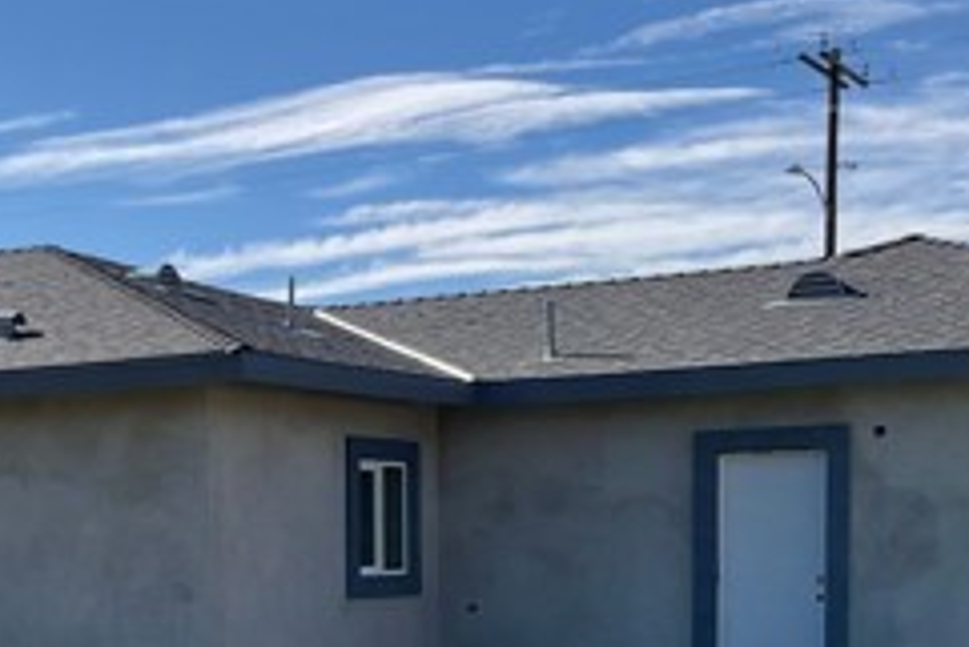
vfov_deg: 16.5
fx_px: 2155
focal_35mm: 80
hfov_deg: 24.7
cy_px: 747
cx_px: 129
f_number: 1.8
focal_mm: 3
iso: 16
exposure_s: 1/2058
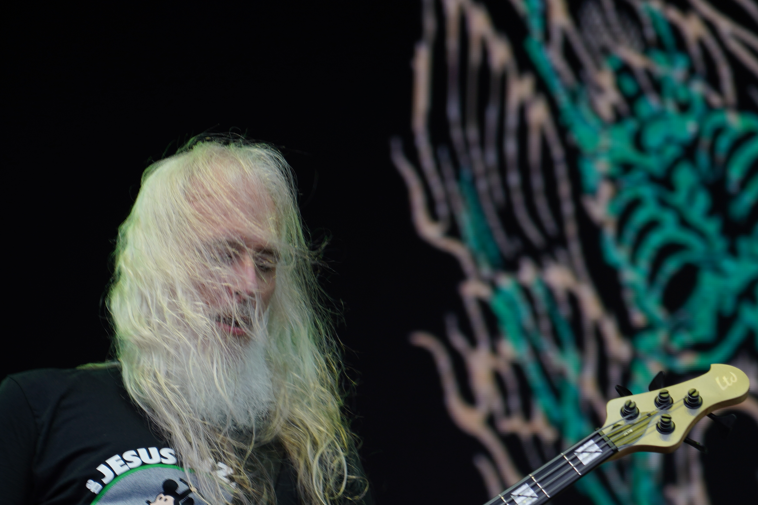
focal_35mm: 183
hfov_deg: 11.2
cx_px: 384
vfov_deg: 7.5
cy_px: 347
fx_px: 3853
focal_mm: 105
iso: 125
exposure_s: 1/125
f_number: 4
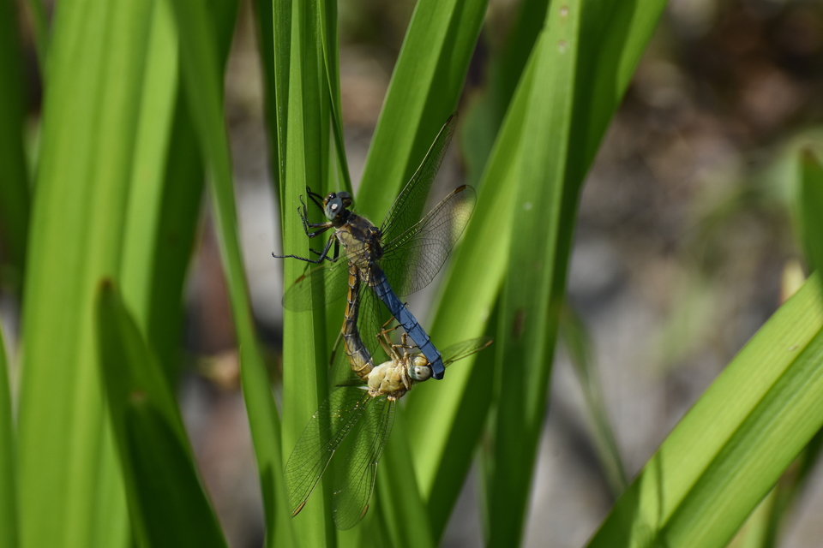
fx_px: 10287
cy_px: 274
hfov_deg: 4.6
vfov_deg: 3.1
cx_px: 412
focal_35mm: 450
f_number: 8
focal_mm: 300
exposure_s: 1/1000
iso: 450
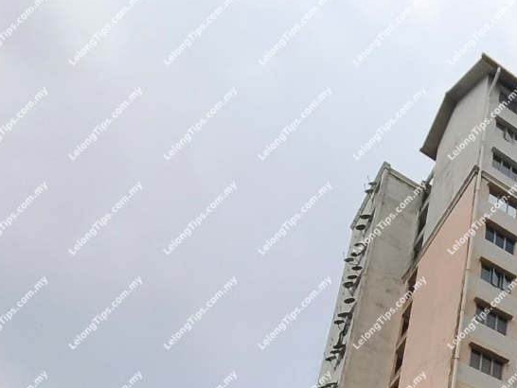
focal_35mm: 41
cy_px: 511
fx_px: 613
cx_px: 575
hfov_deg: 37.8
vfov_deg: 28.5
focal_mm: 1.67
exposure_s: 1/2383
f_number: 2.2
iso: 50
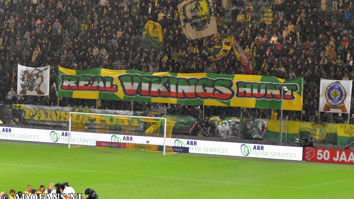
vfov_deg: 8.9
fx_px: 1277
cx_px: 178
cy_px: 84
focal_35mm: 136
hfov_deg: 15.8
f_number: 4
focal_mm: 86
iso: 2800
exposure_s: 1/125
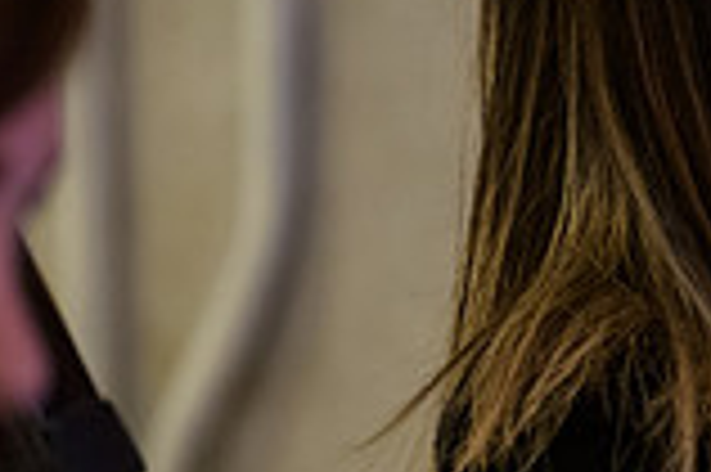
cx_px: 1210
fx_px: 14521
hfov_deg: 2.8
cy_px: 155
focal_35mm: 736
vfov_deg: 1.9
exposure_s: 1/50
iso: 3200
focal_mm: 200
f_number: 3.2
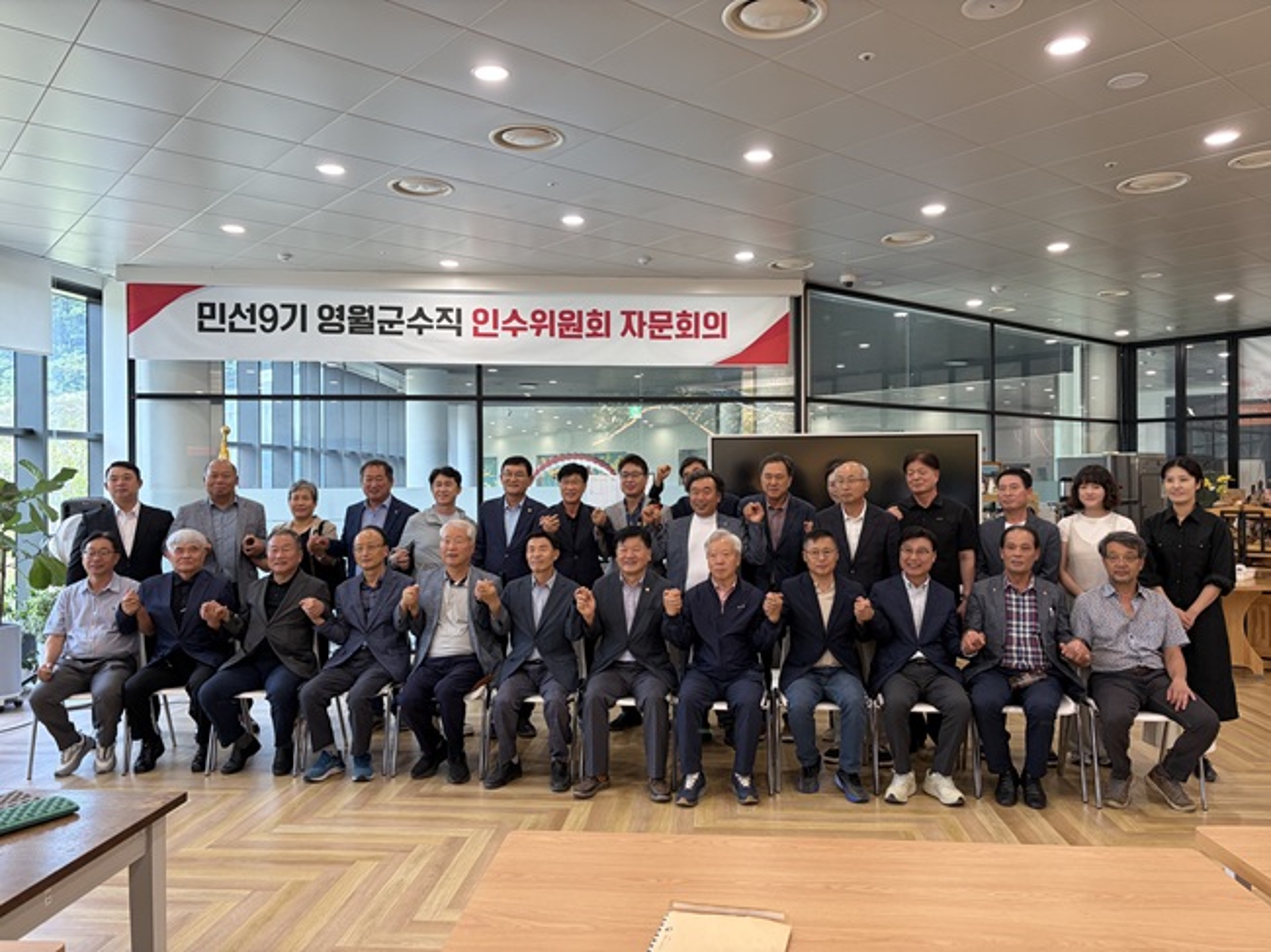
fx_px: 954
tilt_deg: +0.1
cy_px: 476
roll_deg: +1.4
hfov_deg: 67.3
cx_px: 636
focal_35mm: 26
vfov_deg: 53.0
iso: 100
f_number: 1.6
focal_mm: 5.96
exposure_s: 1/120
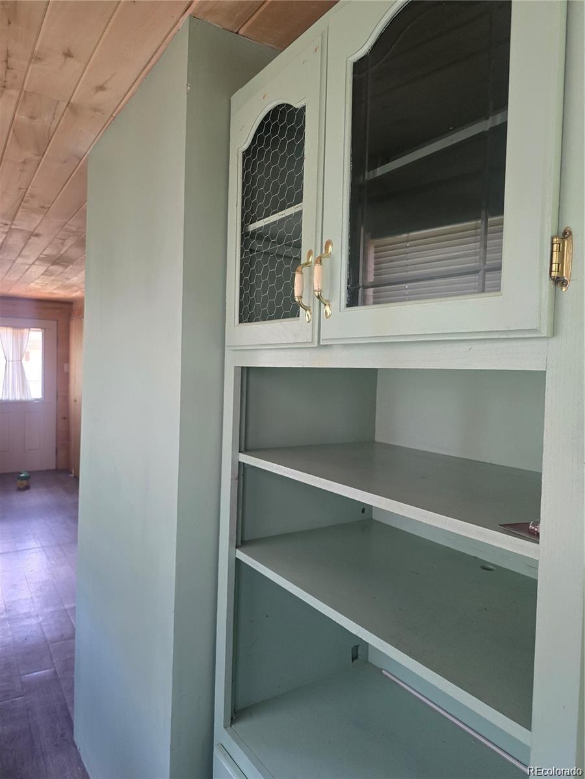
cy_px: 390
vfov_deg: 73.9
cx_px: 292
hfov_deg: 58.9
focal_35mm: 23
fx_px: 518
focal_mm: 6.3
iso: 640
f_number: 1.7
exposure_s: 1/120
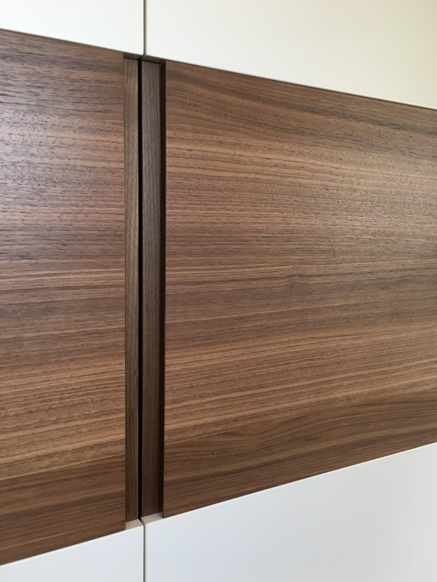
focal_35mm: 30
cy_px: 293
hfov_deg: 46.8
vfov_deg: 60.0
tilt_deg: -8.4
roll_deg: -1.4
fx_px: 505
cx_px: 223
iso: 80
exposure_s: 1/33
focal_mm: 4.15
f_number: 2.2
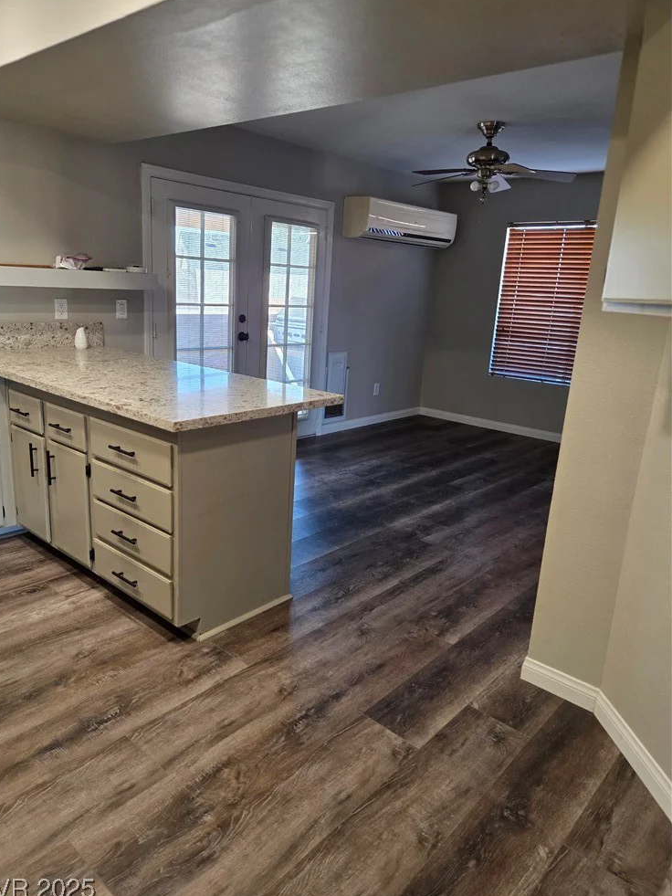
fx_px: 621
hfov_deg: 56.8
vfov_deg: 71.6
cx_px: 322
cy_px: 448
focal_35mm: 24
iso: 160
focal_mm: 5.4
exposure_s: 1/120
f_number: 1.8
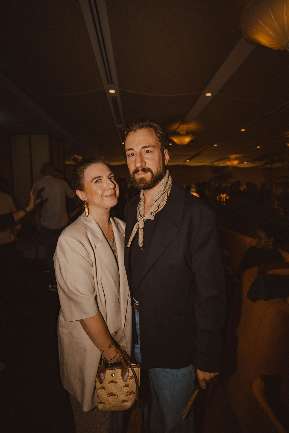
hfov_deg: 70.4
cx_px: 144
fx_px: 205
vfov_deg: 93.3
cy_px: 221
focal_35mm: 17
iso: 500
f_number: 2.8
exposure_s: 1/160
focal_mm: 16
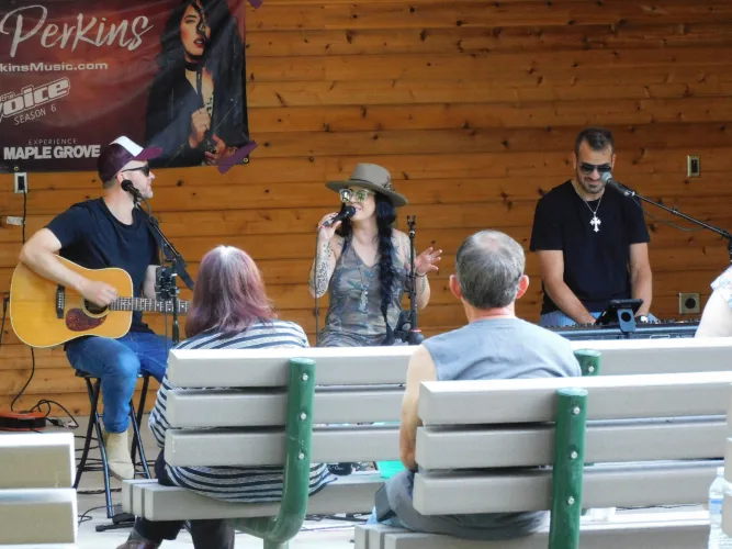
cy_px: 274
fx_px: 5708
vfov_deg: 5.5
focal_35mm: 270
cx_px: 366
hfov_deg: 7.3
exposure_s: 1/60
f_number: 5.5
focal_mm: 48.4
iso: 640
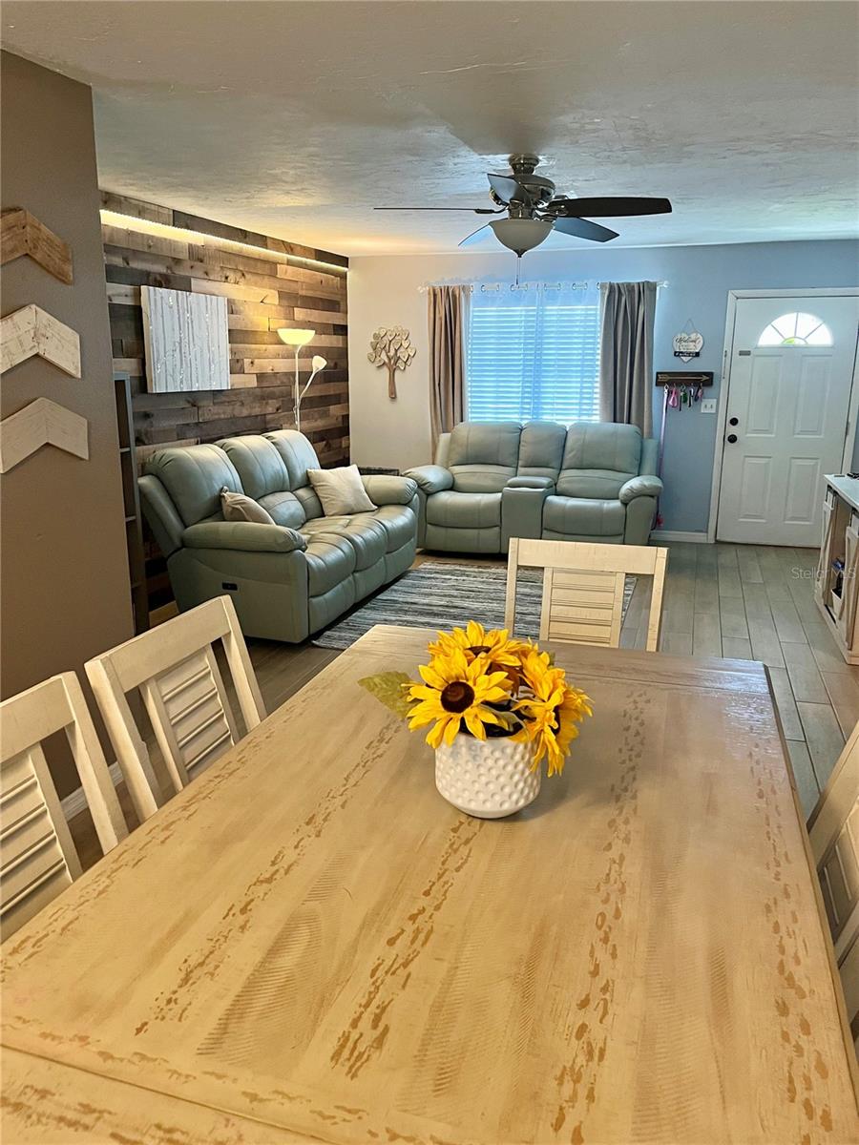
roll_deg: +0.2
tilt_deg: -14.0
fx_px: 860
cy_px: 572
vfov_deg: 67.3
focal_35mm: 26
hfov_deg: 53.1
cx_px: 430
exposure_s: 1/60
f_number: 1.6
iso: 400
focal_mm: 5.1
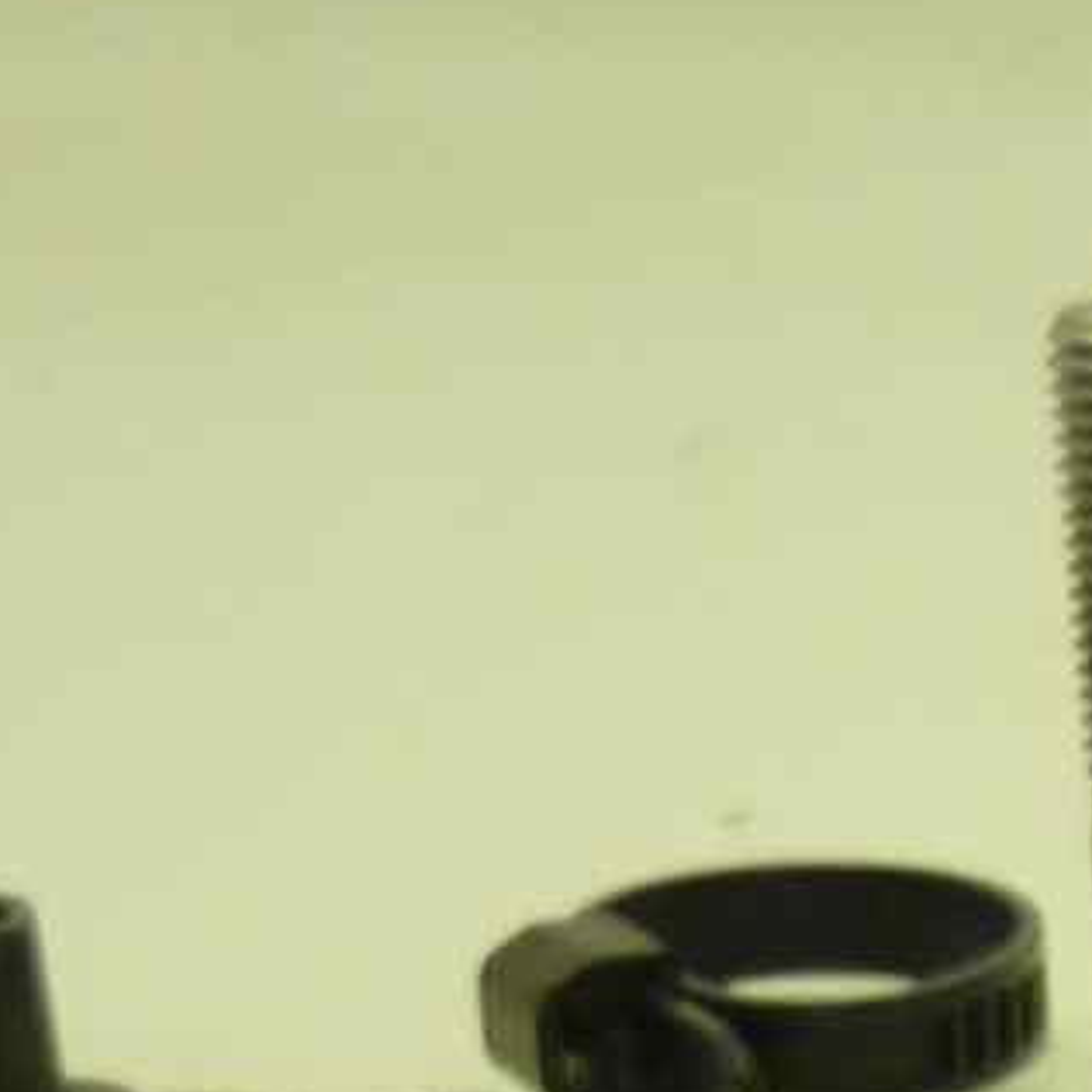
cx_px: 2526
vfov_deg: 8.9
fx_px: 6389
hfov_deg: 8.9
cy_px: 2550
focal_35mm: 179
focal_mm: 4.1
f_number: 3.3
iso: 80
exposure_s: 1/30
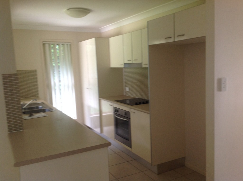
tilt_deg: -3.3
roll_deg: +3.4
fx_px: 245
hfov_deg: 52.7
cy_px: 90
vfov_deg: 40.6
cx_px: 122
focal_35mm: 35
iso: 64
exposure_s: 1/15
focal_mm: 4.28
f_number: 2.4
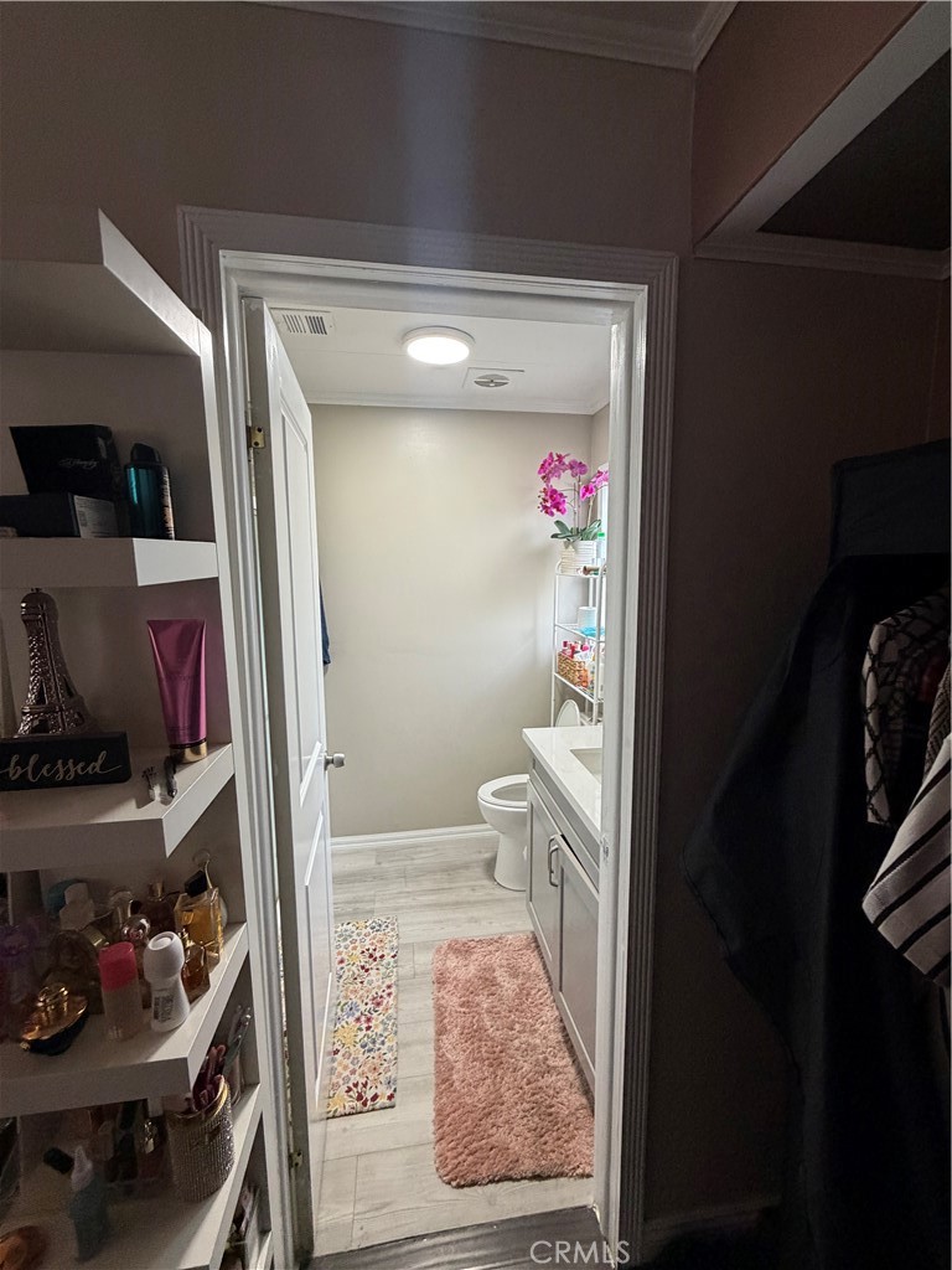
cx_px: 476
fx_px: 513
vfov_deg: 102.1
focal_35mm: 14
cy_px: 635
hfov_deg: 85.7
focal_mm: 2.22
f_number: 2.2
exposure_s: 1/60
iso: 320
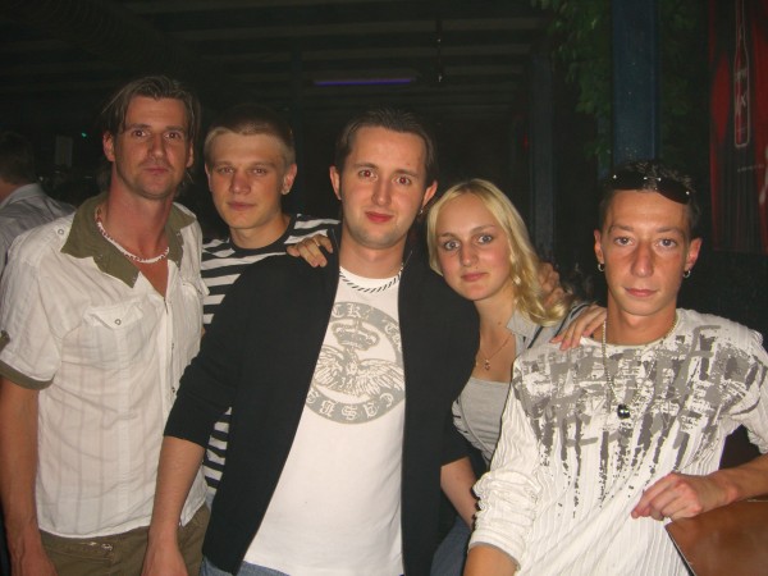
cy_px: 288
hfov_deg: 49.0
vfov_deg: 37.7
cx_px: 384
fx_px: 843
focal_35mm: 38
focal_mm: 7.9
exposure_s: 1/60
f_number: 2.8
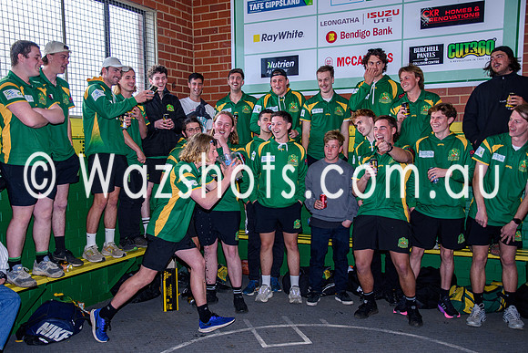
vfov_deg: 37.2
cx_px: 243
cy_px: 190
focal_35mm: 36
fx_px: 522
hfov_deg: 53.6
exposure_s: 1/160
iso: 400
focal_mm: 22
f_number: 3
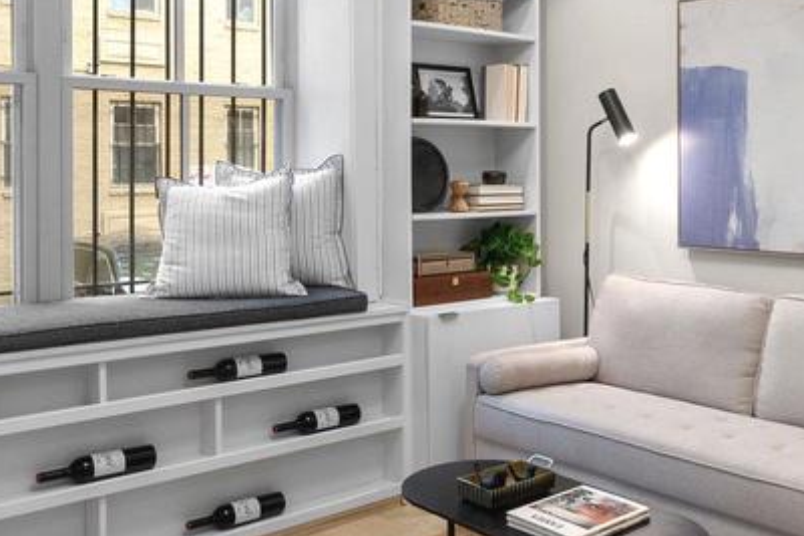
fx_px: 916
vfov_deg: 32.4
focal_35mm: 41
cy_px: 183
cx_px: 567
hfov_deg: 46.3
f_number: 9
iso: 320
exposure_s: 1/4
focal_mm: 16
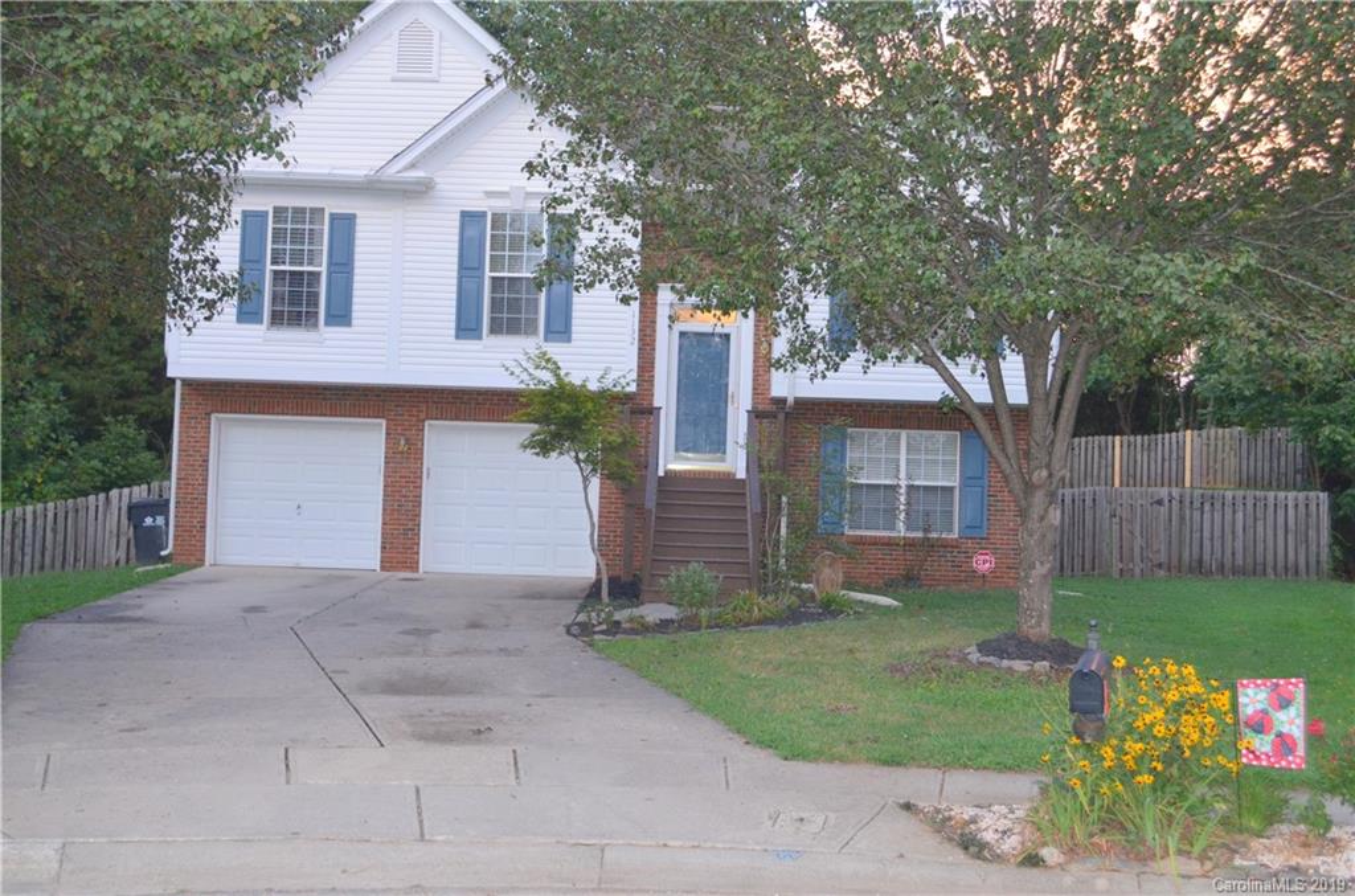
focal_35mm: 42
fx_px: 1577
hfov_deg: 46.5
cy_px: 448
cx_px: 678
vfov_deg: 31.7
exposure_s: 1/60
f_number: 4.5
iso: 1400
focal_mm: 28
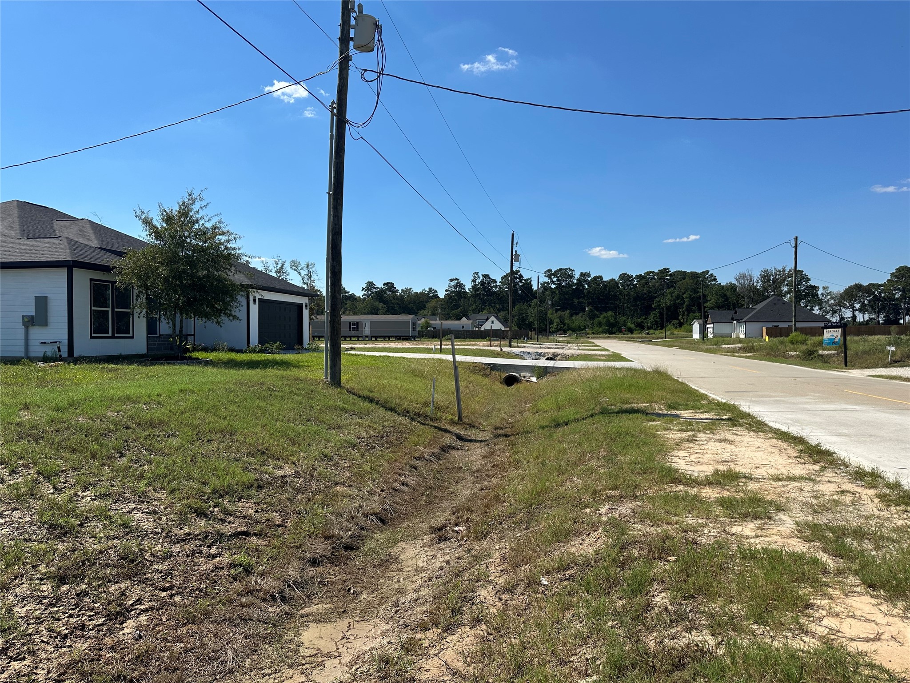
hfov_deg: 71.6
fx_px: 631
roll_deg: -0.1
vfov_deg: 56.8
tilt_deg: +0.6
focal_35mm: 24
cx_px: 455
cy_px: 342
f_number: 1.78
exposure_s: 1/5848
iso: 80
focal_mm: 6.86
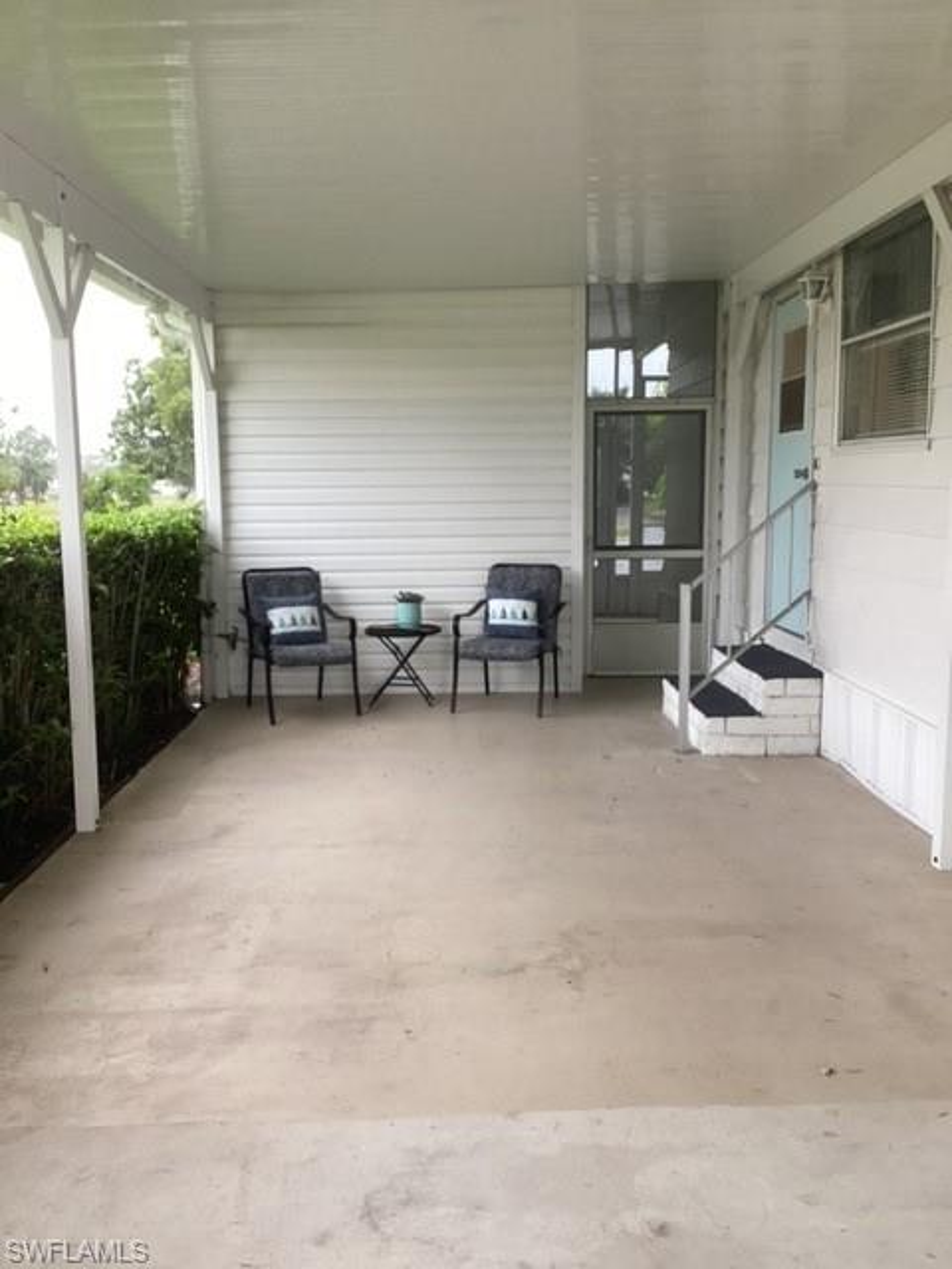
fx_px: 1137
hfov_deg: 45.4
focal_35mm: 31
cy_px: 634
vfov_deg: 58.4
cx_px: 476
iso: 100
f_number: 2.4
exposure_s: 1/60
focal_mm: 3.3
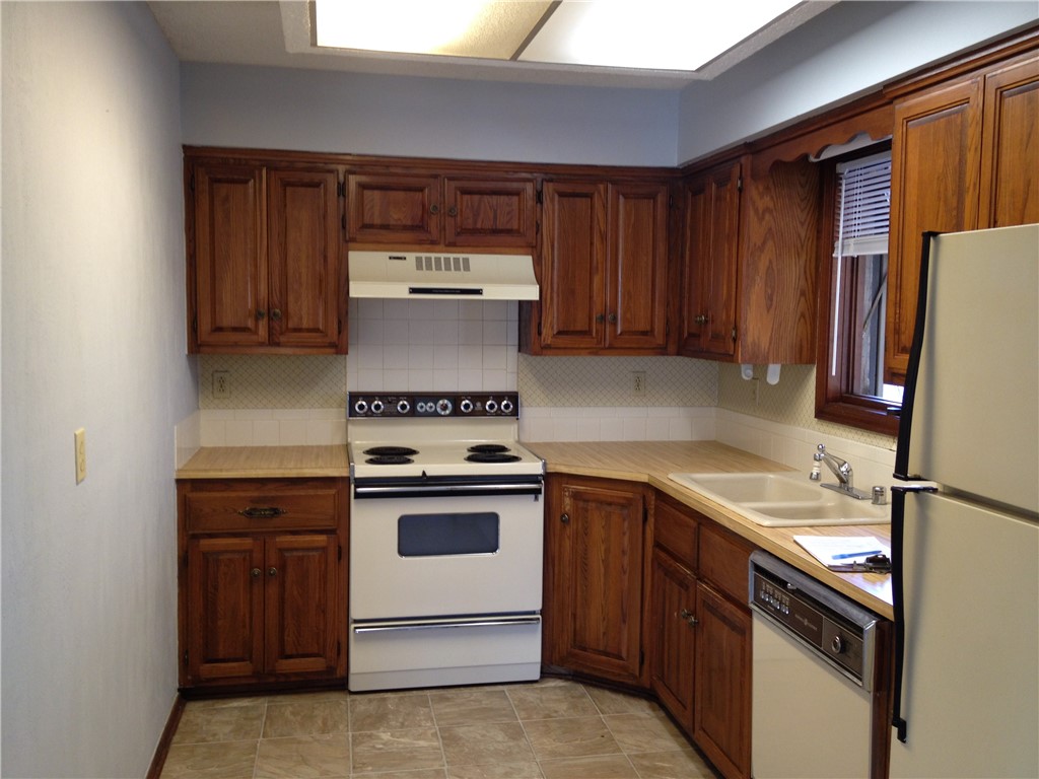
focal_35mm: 35
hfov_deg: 52.6
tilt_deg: -8.0
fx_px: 1051
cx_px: 520
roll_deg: -0.4
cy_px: 390
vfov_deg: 40.7
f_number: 2.4
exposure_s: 1/20
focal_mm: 4.28
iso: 80
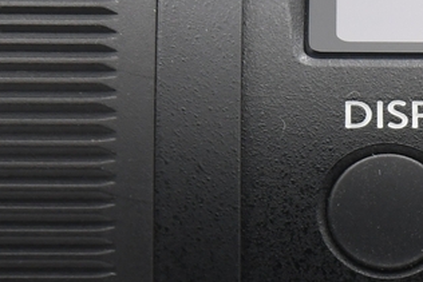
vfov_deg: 2.4
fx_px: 6688
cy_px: 408
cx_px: 625
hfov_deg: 3.6
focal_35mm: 569
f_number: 9
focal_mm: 80
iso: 1000
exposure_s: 1/100
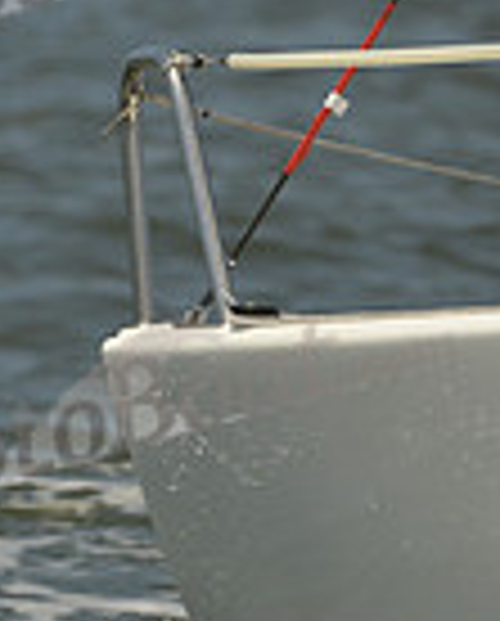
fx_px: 29038
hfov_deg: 1.0
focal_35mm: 1575
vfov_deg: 1.2
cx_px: 694
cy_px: 115
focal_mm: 400
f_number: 11
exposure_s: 1/1250
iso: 280
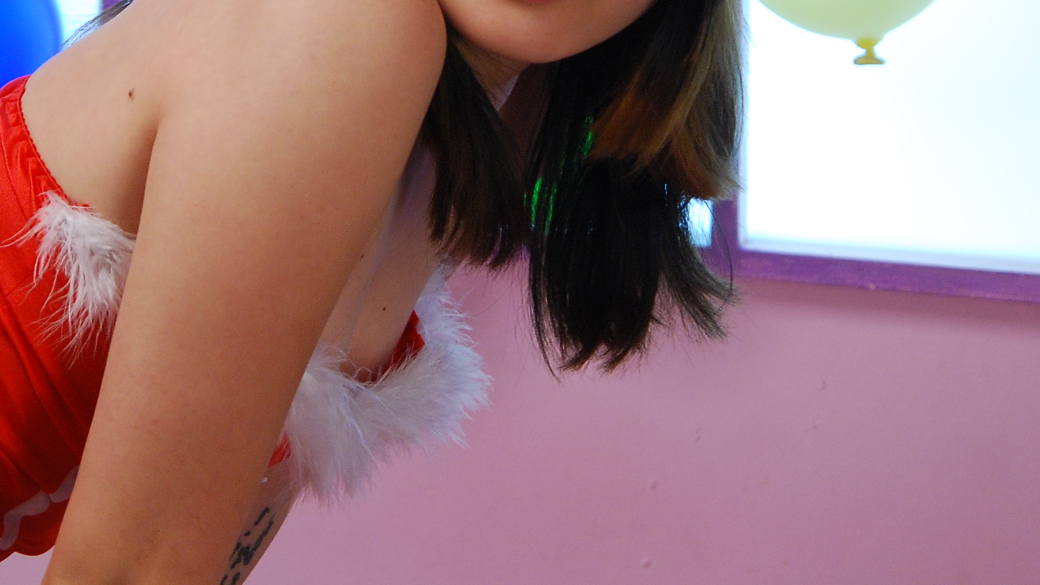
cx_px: 553
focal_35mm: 169
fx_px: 4661
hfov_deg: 12.7
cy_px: -89
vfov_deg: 7.1
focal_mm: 50
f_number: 3.5
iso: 400
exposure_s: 1/160
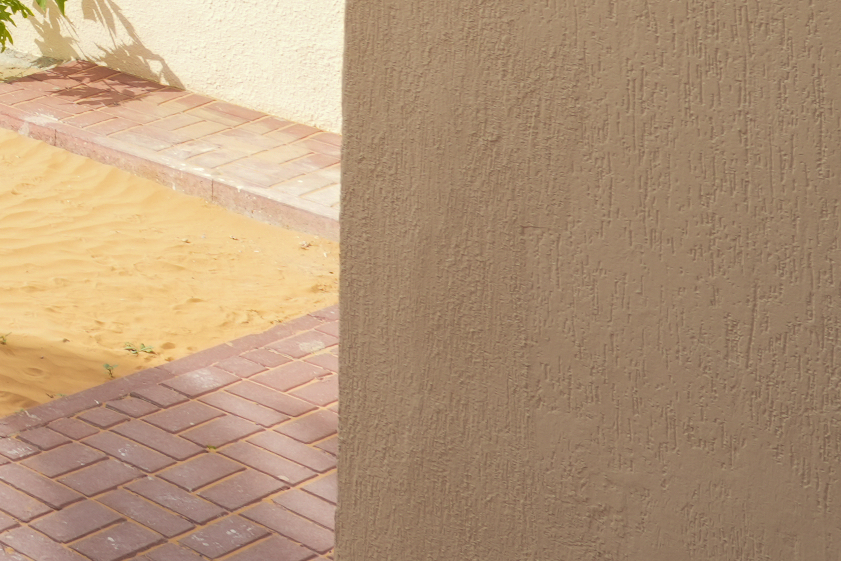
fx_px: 1916
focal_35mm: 82
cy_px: -420
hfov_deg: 19.6
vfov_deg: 14.7
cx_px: -595
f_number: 9.5
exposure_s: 1/200
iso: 200
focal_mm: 20
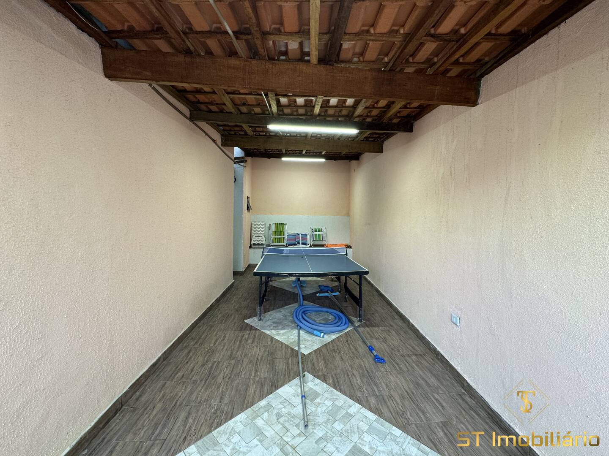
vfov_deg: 85.7
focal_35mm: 14
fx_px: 246
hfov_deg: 102.1
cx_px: 304
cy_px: 228
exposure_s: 1/60
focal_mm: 2.22
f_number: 2.2
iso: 160
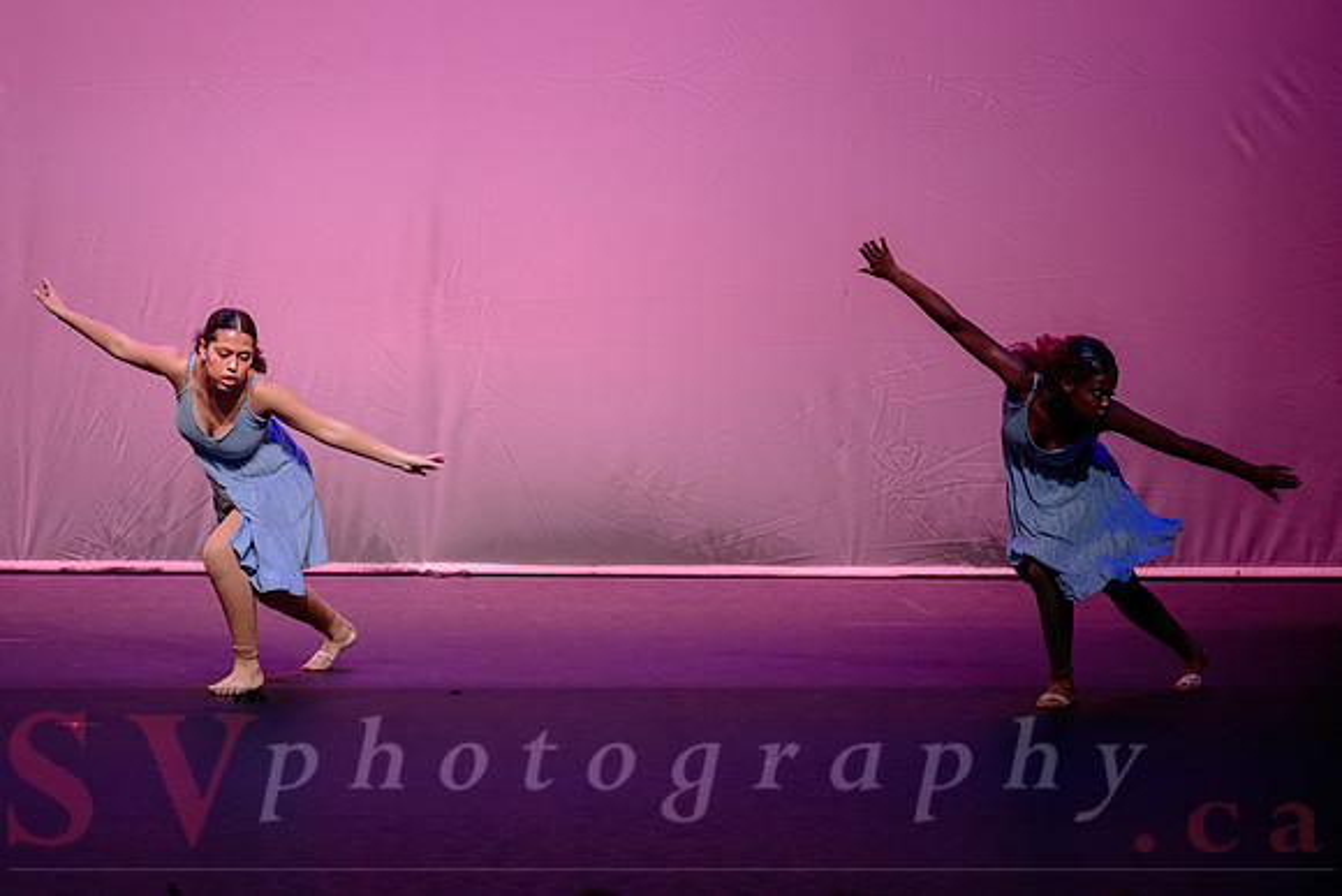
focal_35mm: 166
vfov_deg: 8.3
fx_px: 6183
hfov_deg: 12.4
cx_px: 624
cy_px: 417
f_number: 2.8
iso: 1250
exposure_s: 1/500
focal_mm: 155
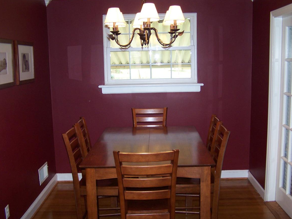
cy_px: 115
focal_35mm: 42
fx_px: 354
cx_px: 160
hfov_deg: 44.7
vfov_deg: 34.4
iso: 140
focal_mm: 6.3
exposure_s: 1/60
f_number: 2.8
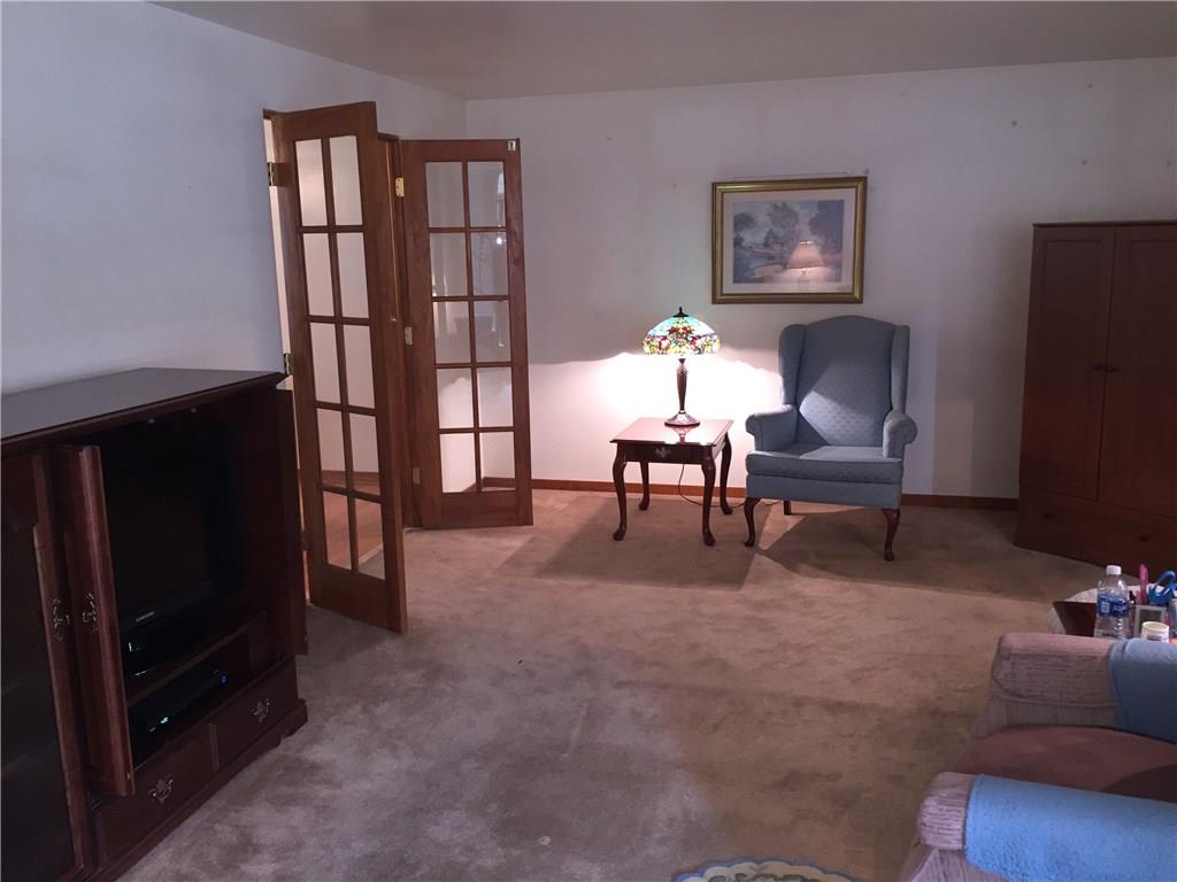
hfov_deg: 61.7
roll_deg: +0.6
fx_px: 986
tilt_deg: -12.0
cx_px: 588
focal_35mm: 29
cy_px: 441
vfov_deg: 48.2
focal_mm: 4.15
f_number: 2.2
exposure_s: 1/30
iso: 125
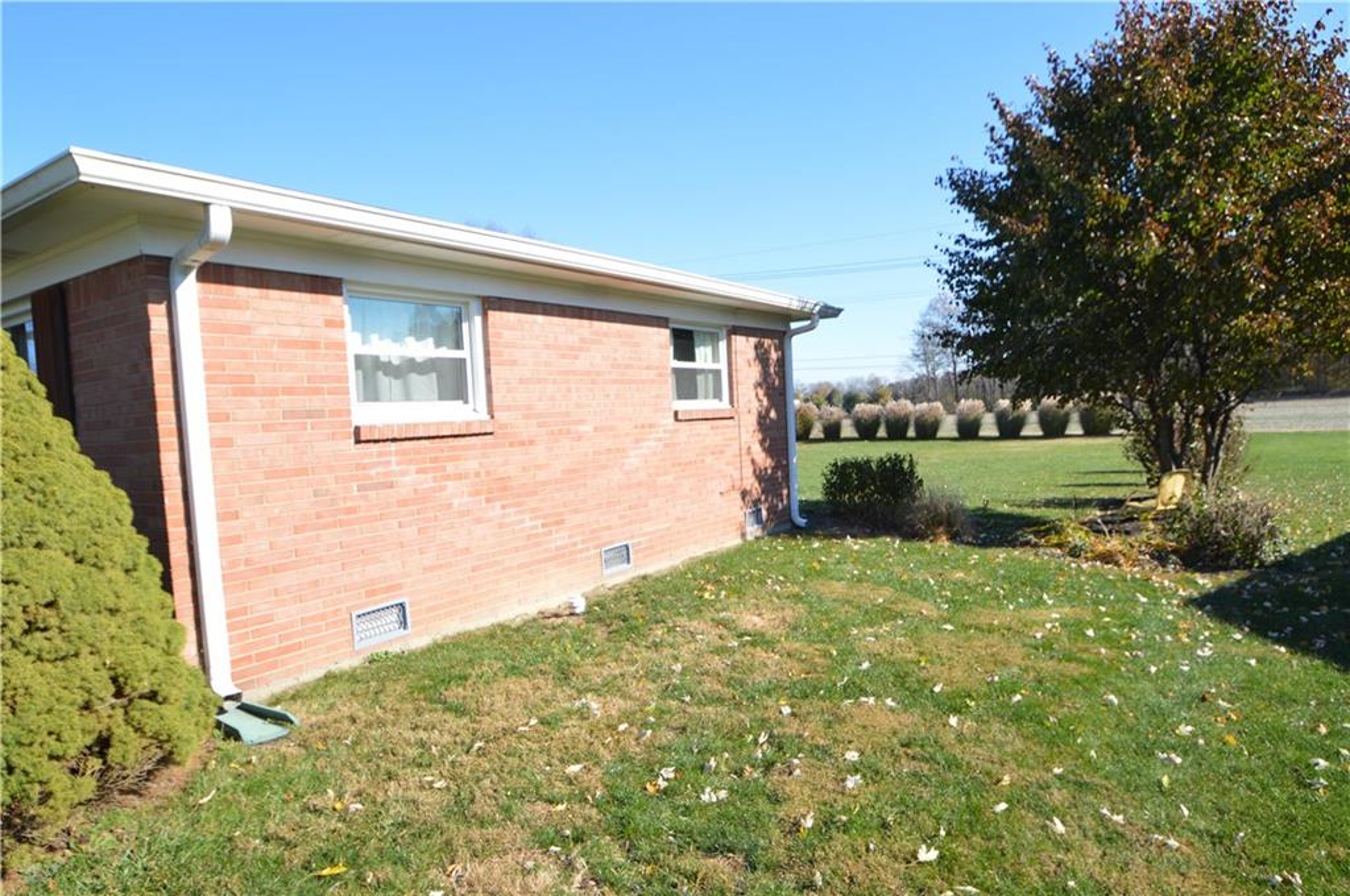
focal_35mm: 21
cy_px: 448
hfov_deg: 81.3
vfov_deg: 59.4
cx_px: 675
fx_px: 786
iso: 100
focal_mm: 14
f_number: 8
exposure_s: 1/250
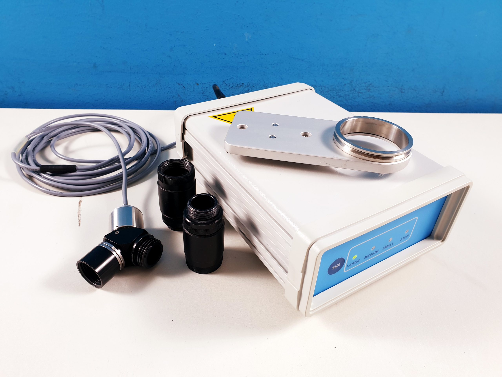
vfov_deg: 53.1
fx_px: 377
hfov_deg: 67.3
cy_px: 188
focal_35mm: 26
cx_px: 251
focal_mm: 4.3
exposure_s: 1/50
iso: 80
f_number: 2.4
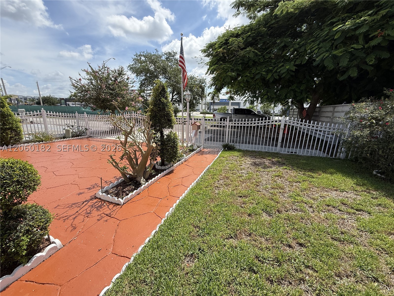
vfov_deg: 85.7
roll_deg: -1.5
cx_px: 197
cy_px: 148
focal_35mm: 14
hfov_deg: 102.1
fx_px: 159
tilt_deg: -13.4
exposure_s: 1/1399
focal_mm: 2.22
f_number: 2.2
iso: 50
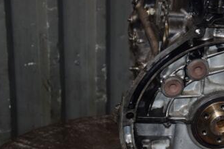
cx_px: 184
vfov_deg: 13.3
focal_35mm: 103
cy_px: 85
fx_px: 641
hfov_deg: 19.6
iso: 800
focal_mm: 38
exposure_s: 1/100
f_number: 4.5
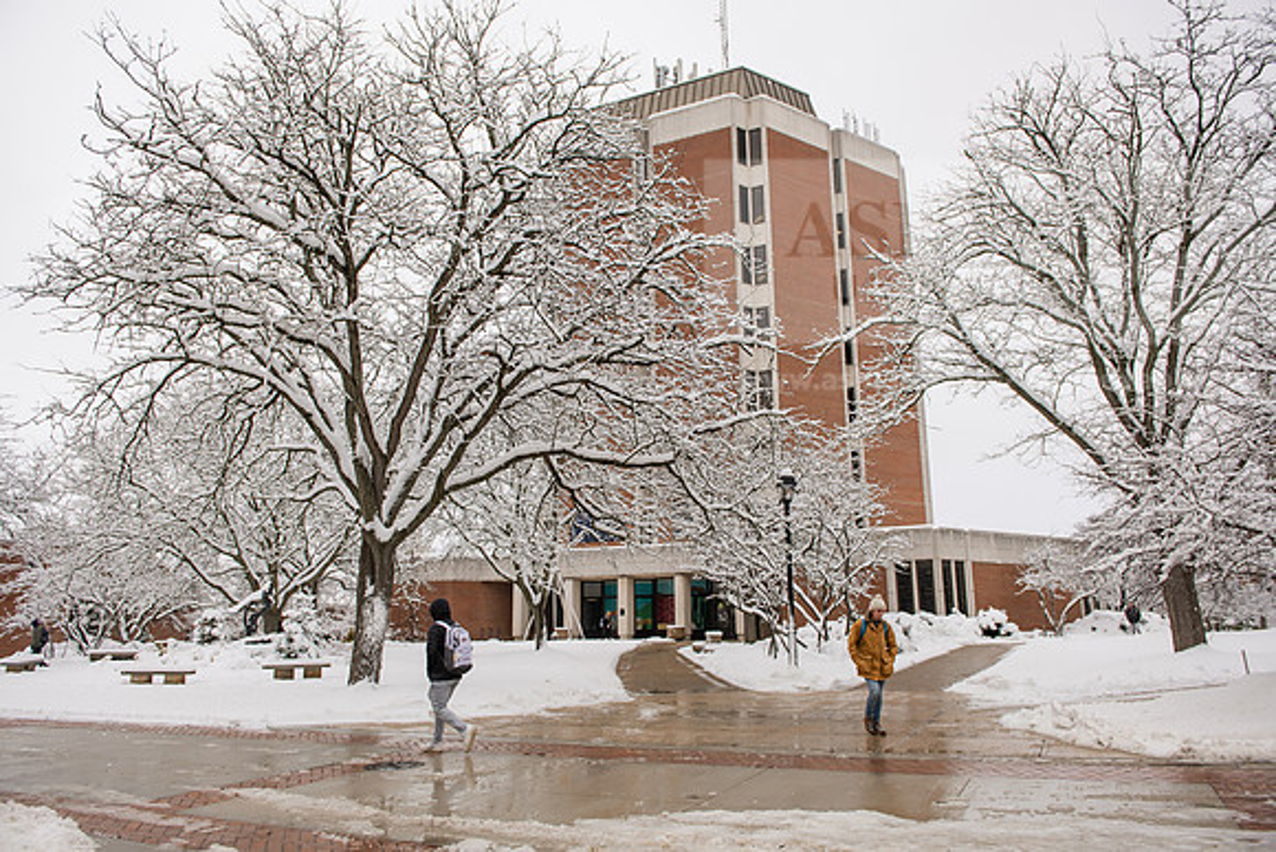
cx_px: 638
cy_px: 426
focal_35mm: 26
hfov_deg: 69.4
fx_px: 922
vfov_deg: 49.6
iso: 160
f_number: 4.5
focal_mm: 26
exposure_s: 1/500
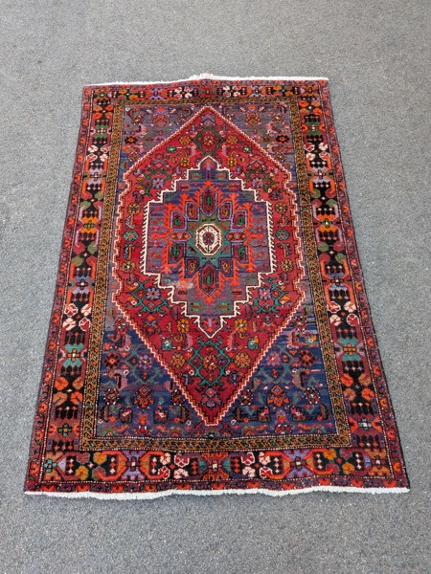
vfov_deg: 71.6
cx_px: 216
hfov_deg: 56.8
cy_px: 287
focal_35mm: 24
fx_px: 398
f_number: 1.7
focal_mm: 4.53
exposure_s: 1/171
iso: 25
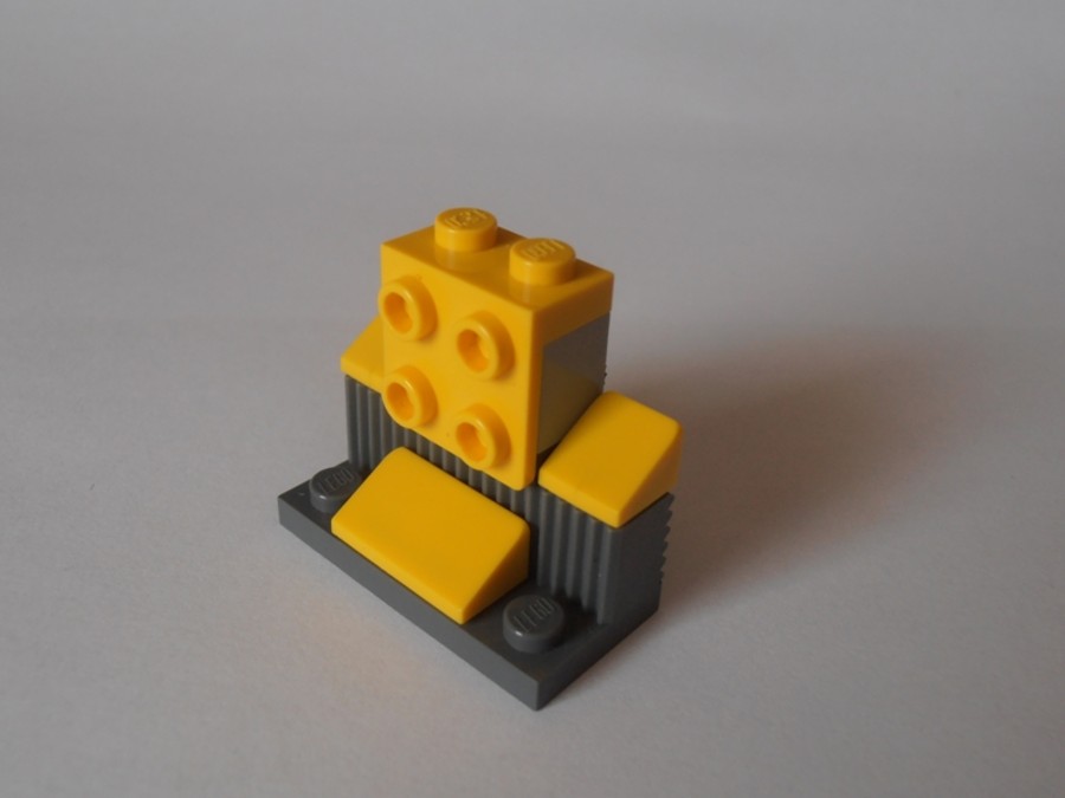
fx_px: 1138
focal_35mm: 37
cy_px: 399
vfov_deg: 38.7
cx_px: 532
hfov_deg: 50.1
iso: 100
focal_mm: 6.61
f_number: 3.9
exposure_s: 1/40
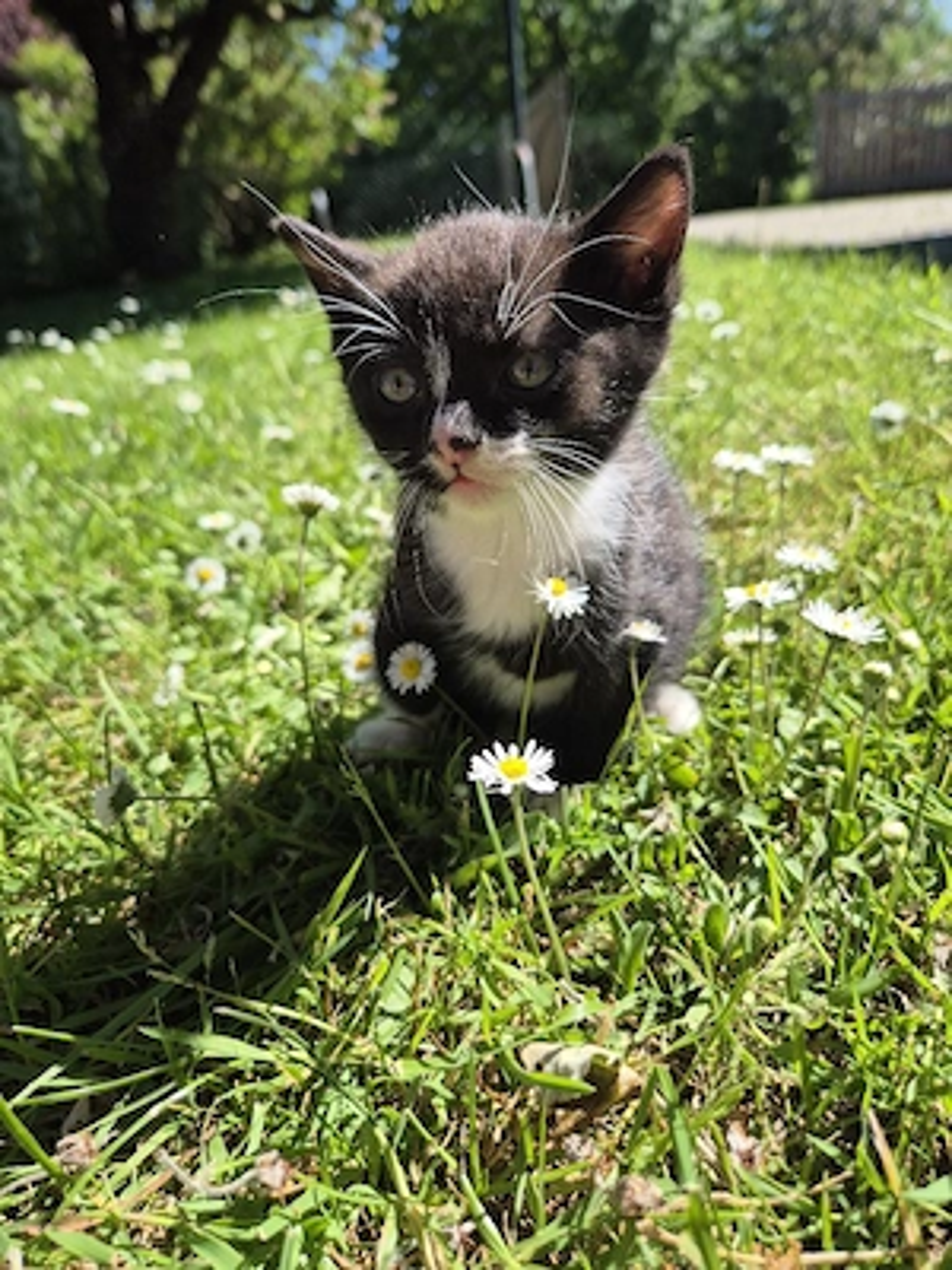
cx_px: 476
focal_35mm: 23
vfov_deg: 73.9
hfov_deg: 58.9
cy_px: 635
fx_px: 843
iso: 25
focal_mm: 5.4
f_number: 1.8
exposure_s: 1/1000
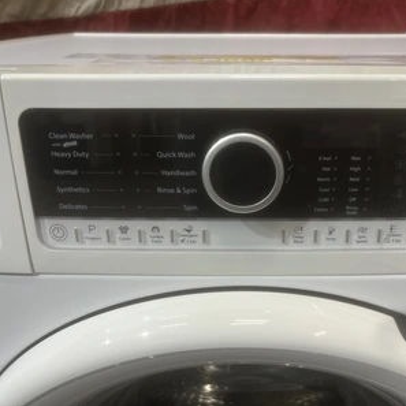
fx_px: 411
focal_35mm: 31
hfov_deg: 52.0
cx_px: 252
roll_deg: +1.7
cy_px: 202
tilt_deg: -24.7
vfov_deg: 52.5
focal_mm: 5.1
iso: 125
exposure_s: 1/120
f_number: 1.6
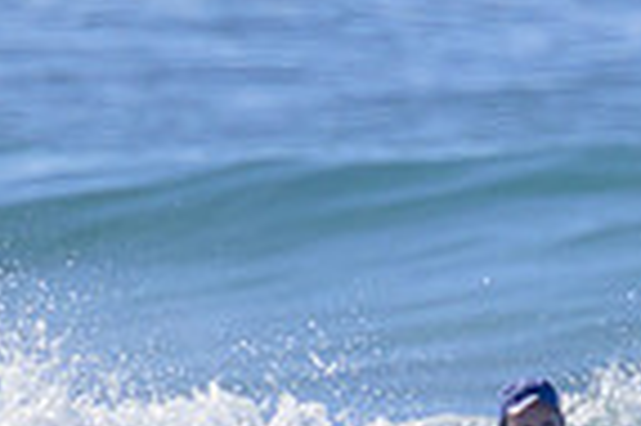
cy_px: 643
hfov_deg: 0.6
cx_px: 614
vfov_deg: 0.4
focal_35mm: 3255
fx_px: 57890
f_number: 11
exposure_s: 1/2000
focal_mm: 800
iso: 560
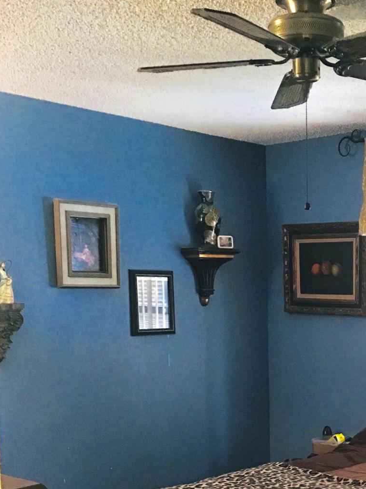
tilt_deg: -9.2
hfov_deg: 24.7
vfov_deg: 32.2
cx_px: 350
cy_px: 439
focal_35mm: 57
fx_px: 804
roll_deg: -0.2
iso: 100
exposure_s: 1/8
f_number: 2.2
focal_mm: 4.15
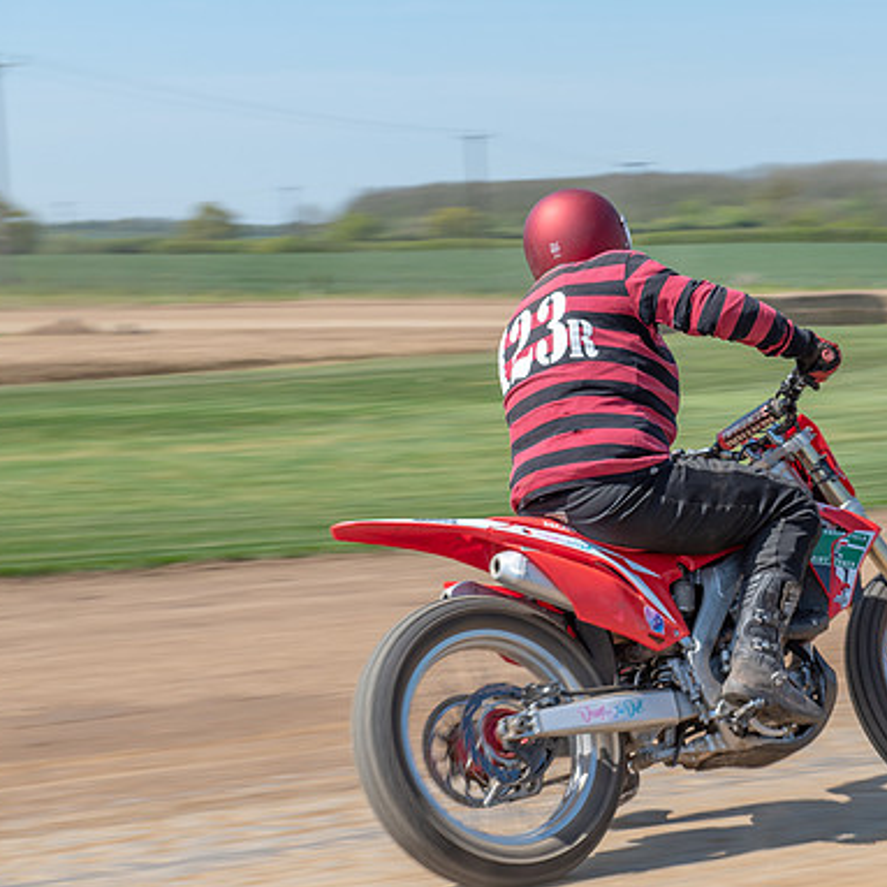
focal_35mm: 90
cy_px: 446
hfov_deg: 19.2
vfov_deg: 19.3
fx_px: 2609
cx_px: 637
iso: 100
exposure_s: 1/200
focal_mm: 70
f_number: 6.3
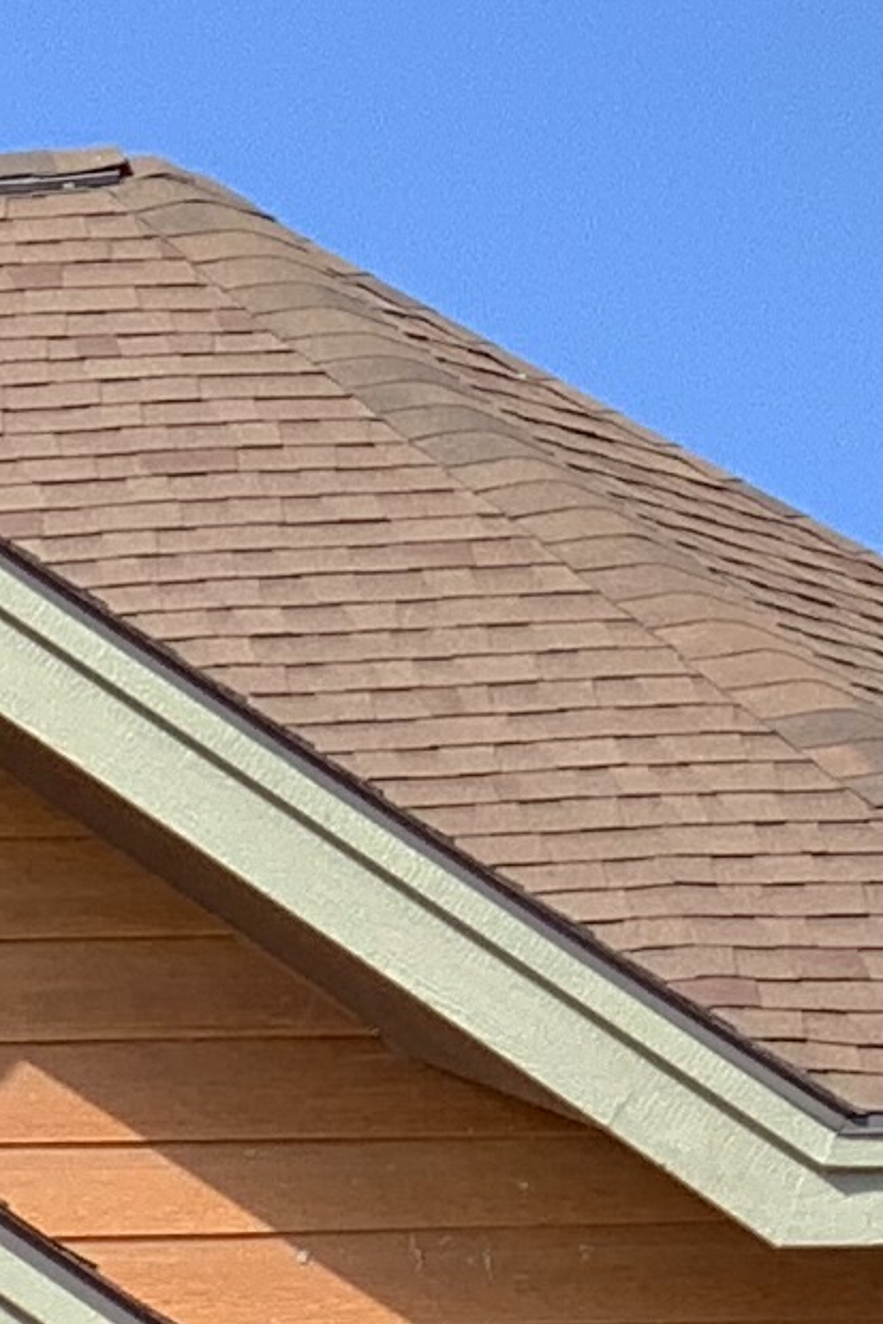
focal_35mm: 352
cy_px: 2532
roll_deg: +1.1
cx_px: -1405
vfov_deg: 5.7
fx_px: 12942
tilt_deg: +8.1
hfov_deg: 3.8
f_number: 2.4
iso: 16
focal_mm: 6
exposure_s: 1/287
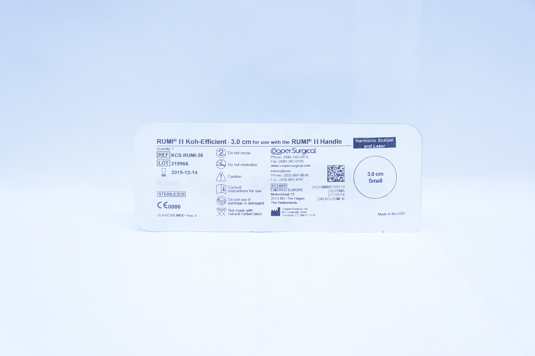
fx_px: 512
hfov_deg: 55.2
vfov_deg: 38.3
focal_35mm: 34
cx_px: 268
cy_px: 178
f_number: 4.5
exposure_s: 1/200
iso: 800
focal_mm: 23
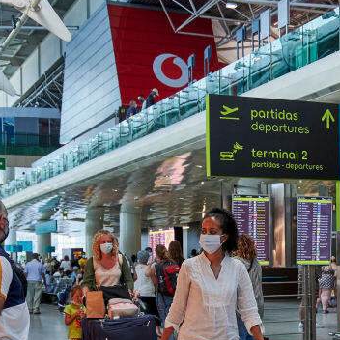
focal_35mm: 79
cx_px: 304
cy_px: 293
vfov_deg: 21.5
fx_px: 878
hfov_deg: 21.4
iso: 1600
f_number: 5
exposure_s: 1/320
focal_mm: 32
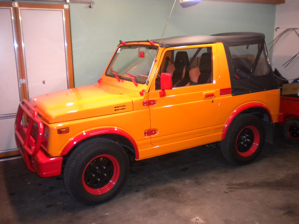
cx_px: 150
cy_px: 112
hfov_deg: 52.6
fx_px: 302
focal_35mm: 35
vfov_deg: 40.7
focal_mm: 6.3
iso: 400
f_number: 3.1
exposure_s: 1/30
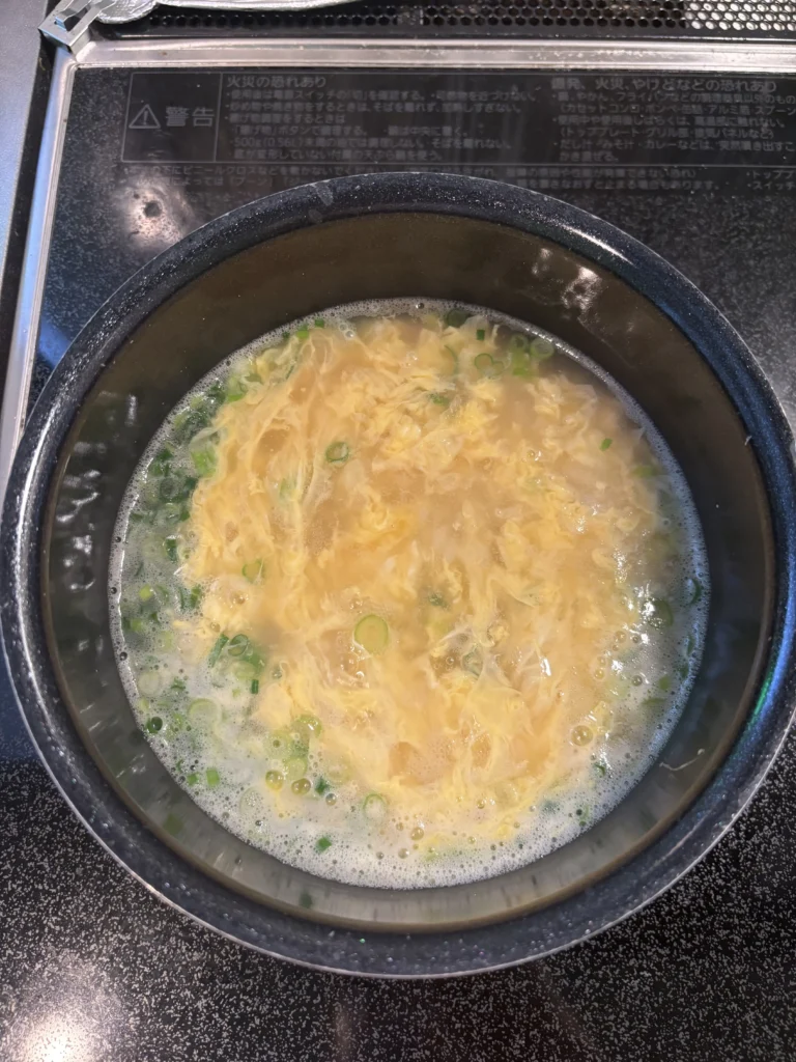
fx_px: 797
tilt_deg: -75.5
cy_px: 531
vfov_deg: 67.3
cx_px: 398
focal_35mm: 26
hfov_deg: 53.1
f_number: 1.6
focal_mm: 5.96
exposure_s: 1/50
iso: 320
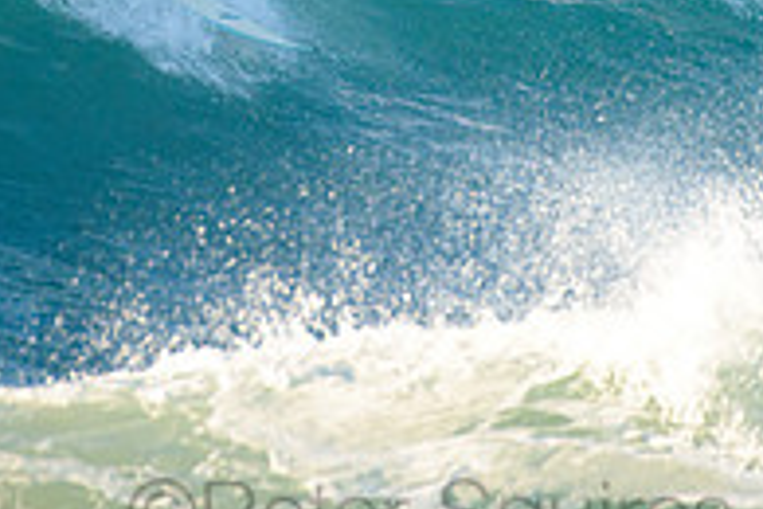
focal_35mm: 1489
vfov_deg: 0.9
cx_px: 430
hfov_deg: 1.4
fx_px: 31556
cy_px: -135
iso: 400
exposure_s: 1/1600
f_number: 5.6
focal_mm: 500
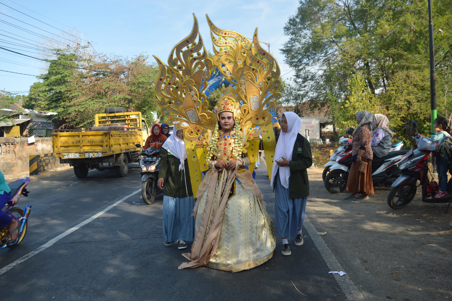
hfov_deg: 62.0
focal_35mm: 30
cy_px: 150
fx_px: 376
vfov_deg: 43.5
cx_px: 226
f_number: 5.6
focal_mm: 20
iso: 200
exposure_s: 1/160
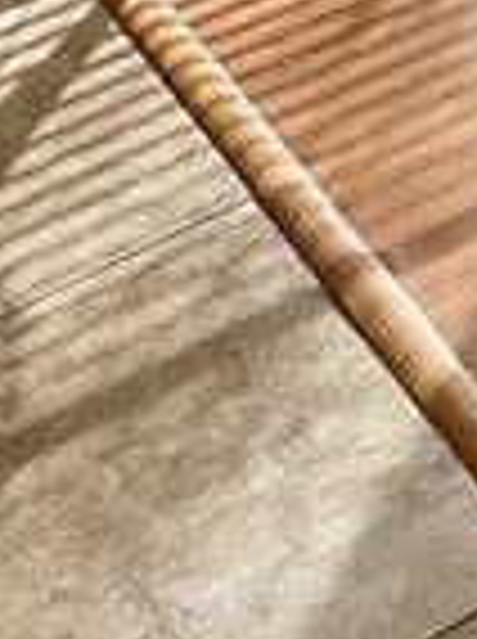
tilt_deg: -14.8
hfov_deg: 9.3
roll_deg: +3.0
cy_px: -945
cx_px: 1184
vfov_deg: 11.4
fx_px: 2598
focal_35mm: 141
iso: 32
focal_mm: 4.2
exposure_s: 1/262
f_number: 1.6
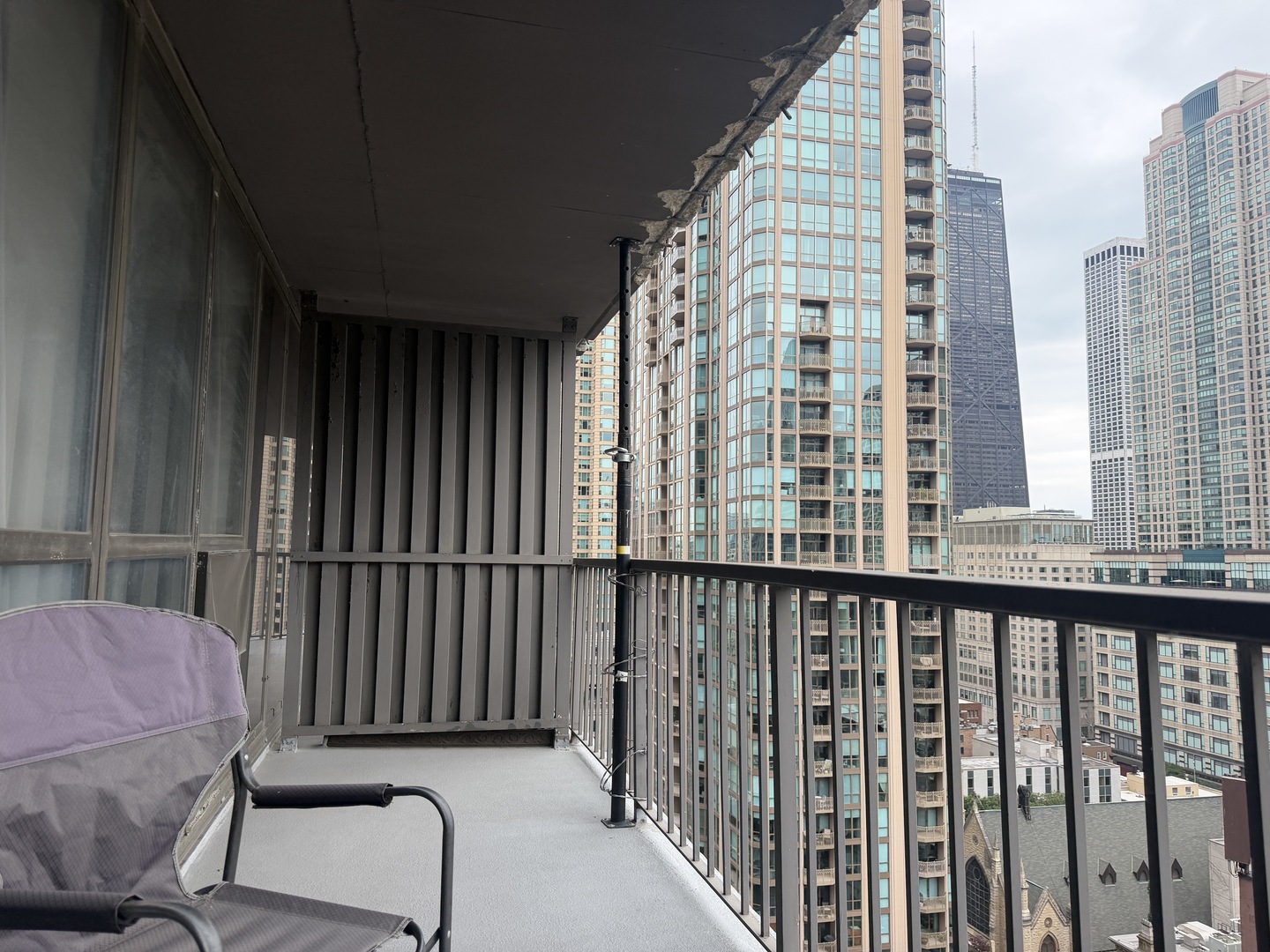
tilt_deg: +5.7
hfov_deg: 71.6
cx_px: 635
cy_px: 476
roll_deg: +0.3
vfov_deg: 56.8
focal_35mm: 24
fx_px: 881
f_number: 1.78
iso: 100
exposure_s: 1/1046
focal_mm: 6.76
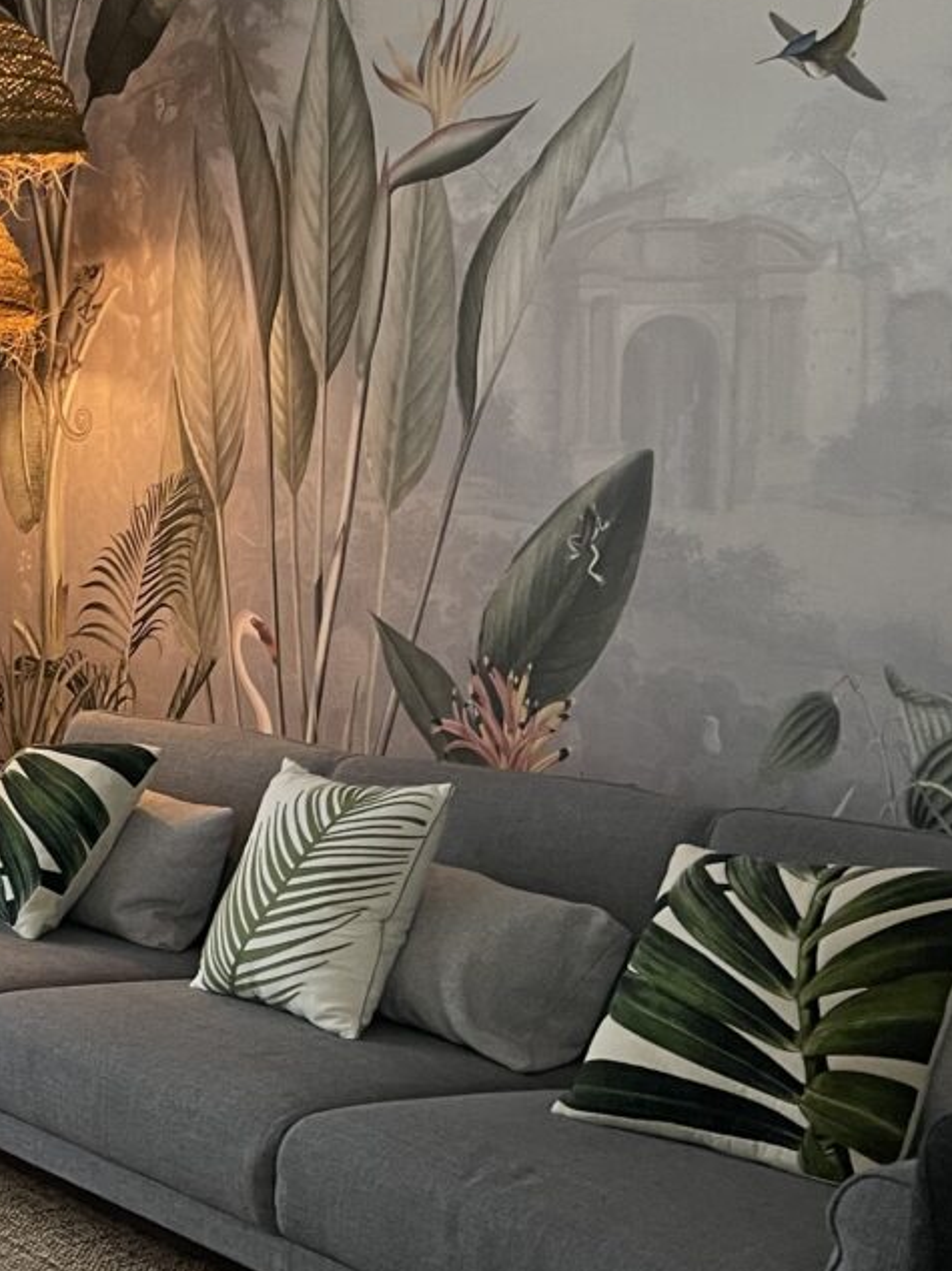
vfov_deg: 30.7
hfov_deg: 20.7
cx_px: -371
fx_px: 2312
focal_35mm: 63
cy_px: 676
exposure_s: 1/60
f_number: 1.6
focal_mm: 5.1
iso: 200
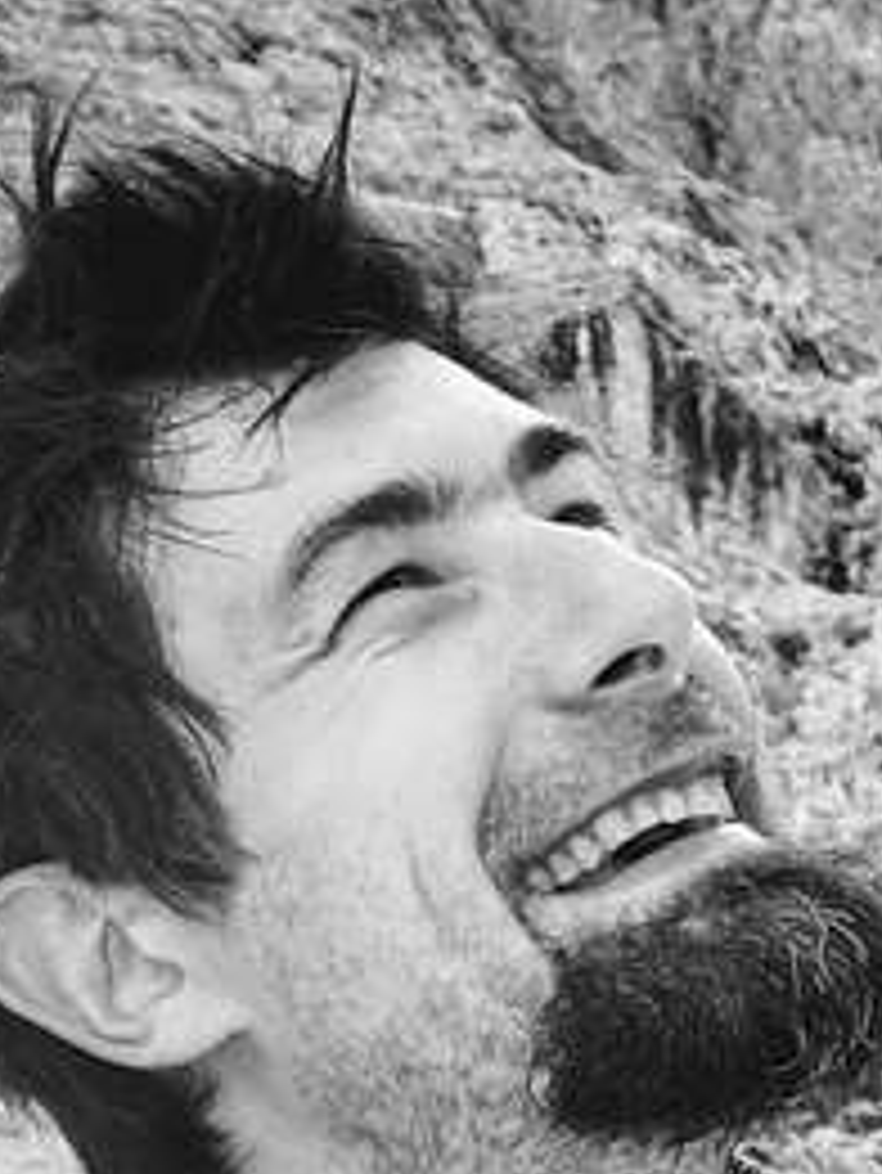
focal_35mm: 123
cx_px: 454
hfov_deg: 12.1
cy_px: 1071
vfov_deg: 15.8
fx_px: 4175
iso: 125
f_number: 4.5
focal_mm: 12
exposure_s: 1/200
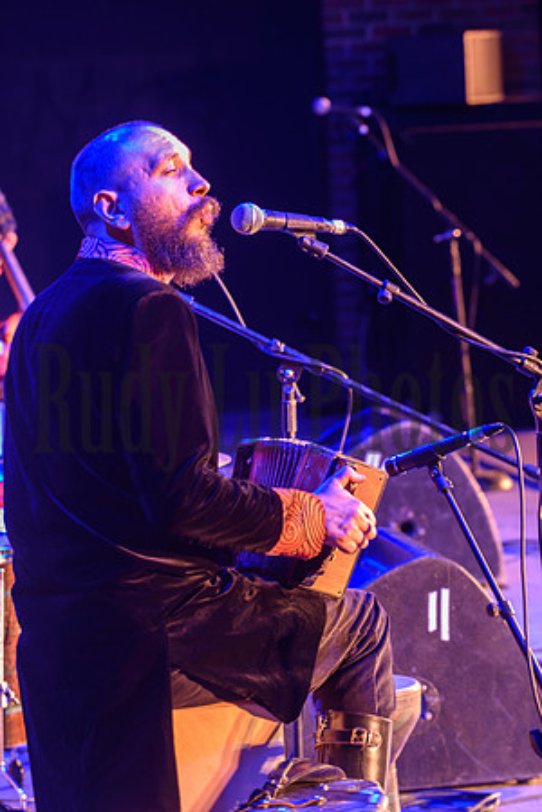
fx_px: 3161
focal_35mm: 140
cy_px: 406
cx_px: 271
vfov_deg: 14.7
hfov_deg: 9.8
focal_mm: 140
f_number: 8
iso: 800
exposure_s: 1/8
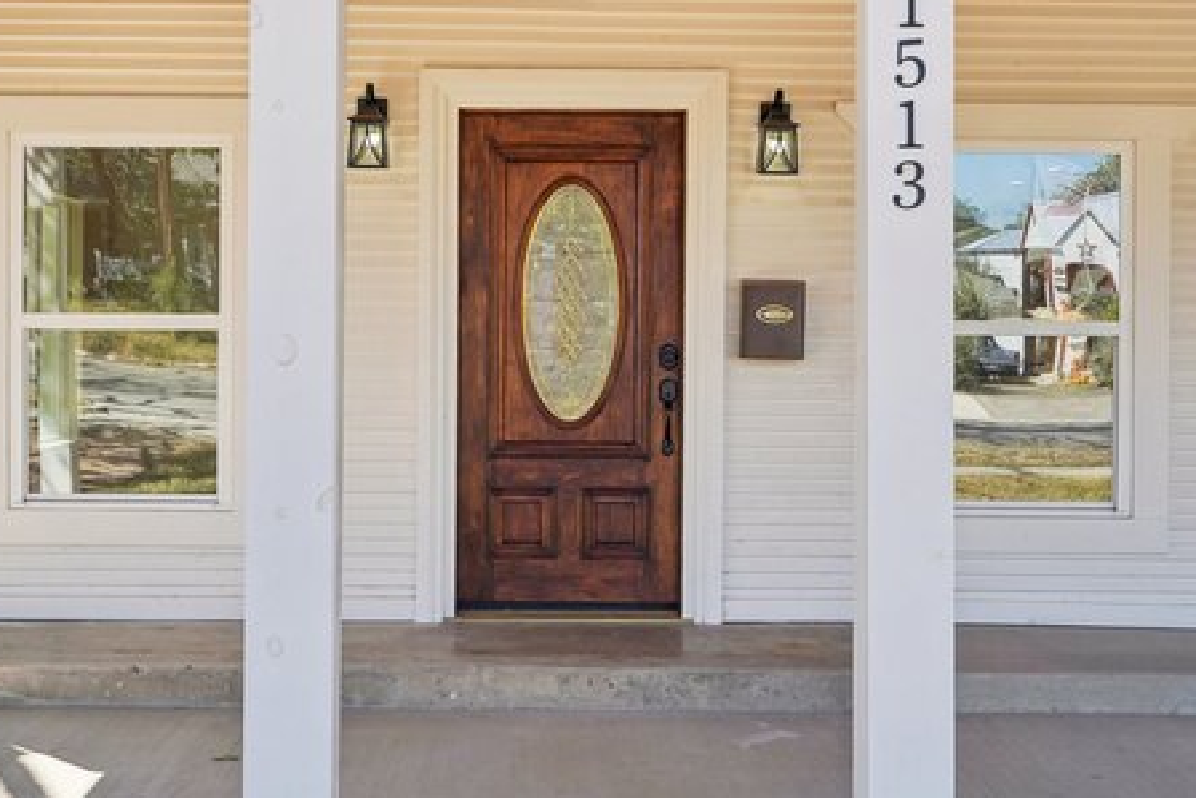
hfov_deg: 39.6
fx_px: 1662
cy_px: 348
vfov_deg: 27.0
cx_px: 558
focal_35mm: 50
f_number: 8
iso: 100
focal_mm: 35
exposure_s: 1/125
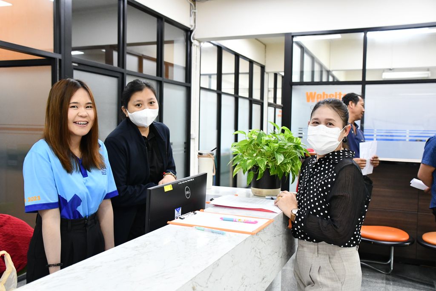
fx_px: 436
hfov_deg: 53.1
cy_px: 146
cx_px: 218
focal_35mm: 36
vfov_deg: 36.9
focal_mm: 24
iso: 2200
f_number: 3.8
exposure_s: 1/125
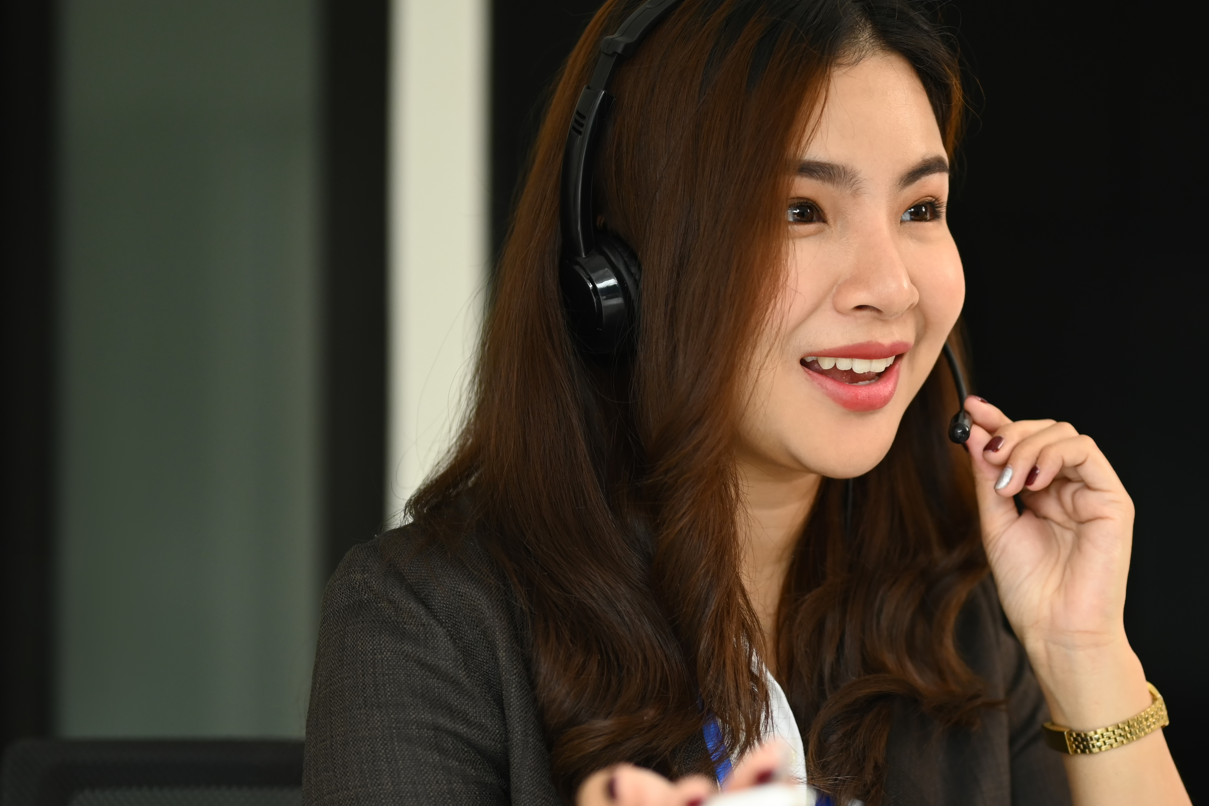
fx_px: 2821
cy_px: 574
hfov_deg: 24.2
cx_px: 719
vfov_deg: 16.2
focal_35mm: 84
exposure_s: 1/800
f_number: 2
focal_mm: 50
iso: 400
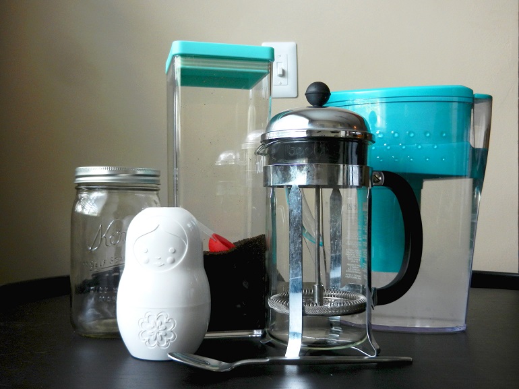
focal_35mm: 38
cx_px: 260
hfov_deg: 49.0
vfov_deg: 37.7
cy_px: 194
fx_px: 570
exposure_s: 1/30
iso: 160
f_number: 4
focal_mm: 6.9
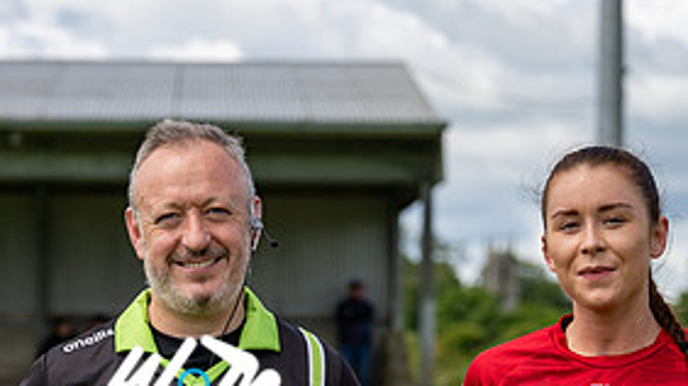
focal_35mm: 207
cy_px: 379
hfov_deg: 10.4
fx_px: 3773
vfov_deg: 5.8
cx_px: 135
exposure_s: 1/1250
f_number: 4
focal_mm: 83
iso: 100
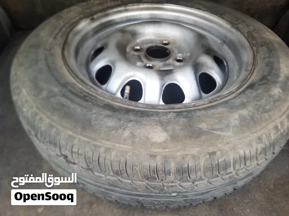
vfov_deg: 53.1
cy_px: 108
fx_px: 217
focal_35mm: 26
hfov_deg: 67.3
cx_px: 144
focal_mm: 4.2
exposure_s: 1/60
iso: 40
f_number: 1.7
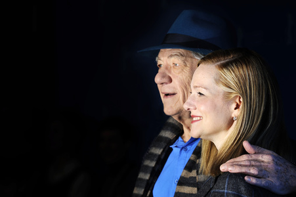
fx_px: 1643
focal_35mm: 200
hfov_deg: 10.3
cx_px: 148
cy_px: 98
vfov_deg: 6.9
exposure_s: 1/200
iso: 200
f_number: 7.1
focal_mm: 200
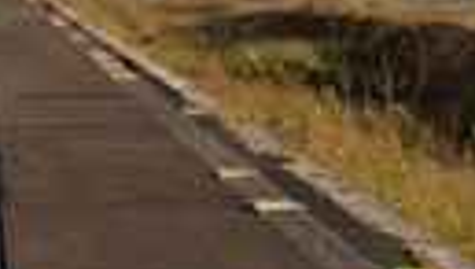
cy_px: 107
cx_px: 18
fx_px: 1488
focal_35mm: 118
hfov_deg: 17.8
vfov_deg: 10.3
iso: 50
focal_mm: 4.28
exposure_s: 1/789
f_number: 2.4
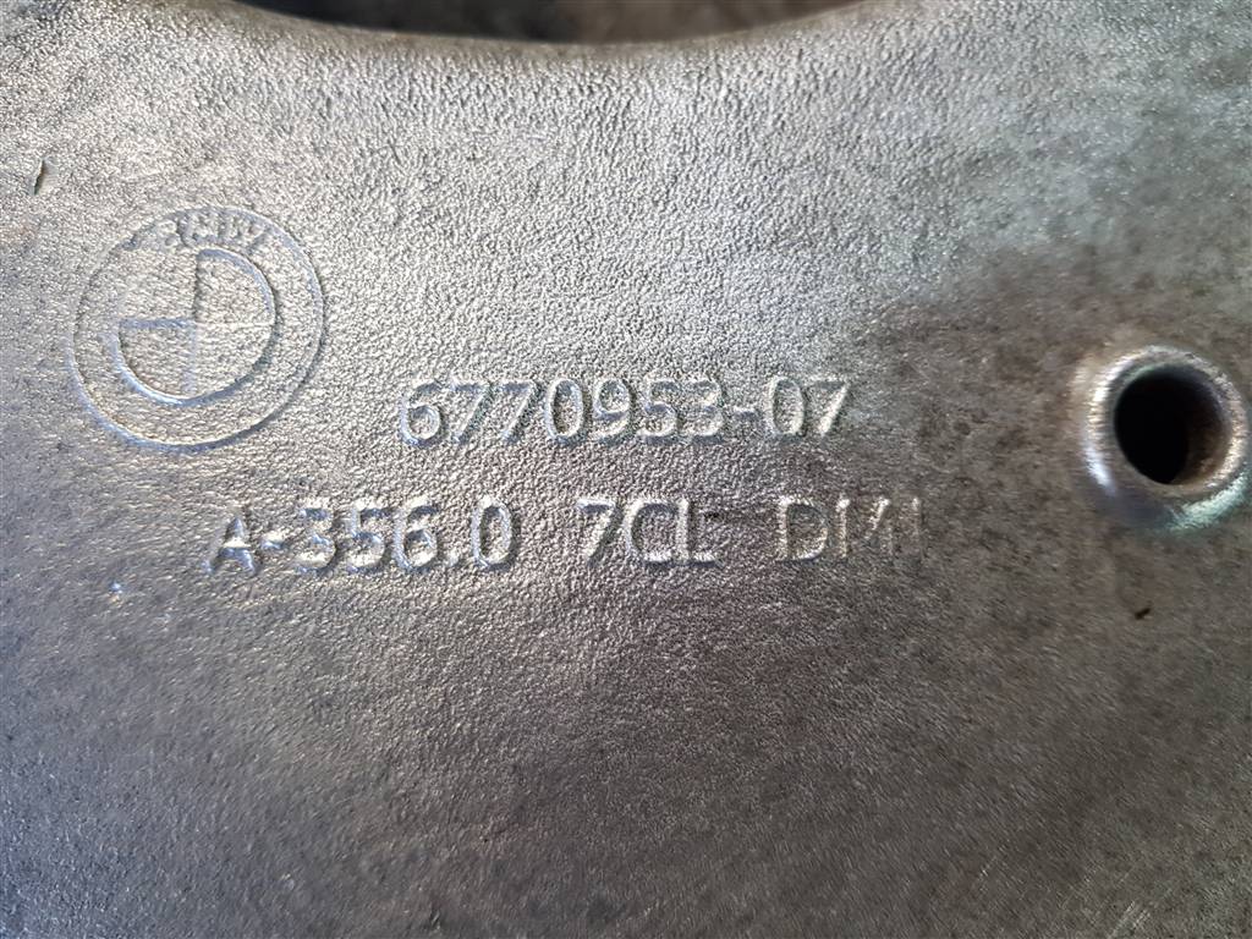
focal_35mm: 26
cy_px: 470
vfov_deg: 53.1
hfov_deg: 67.3
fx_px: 940
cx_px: 626
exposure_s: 1/50
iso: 100
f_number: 1.7
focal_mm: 4.2
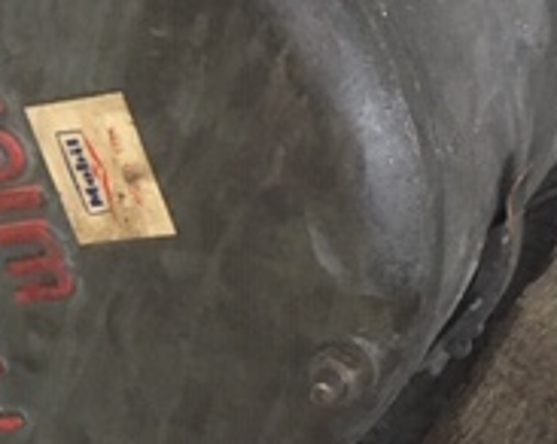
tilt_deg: -32.6
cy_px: 43
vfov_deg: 15.3
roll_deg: -19.9
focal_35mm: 99
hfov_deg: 19.4
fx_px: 1630
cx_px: 329
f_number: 2.2
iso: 250
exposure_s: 1/33
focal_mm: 4.15
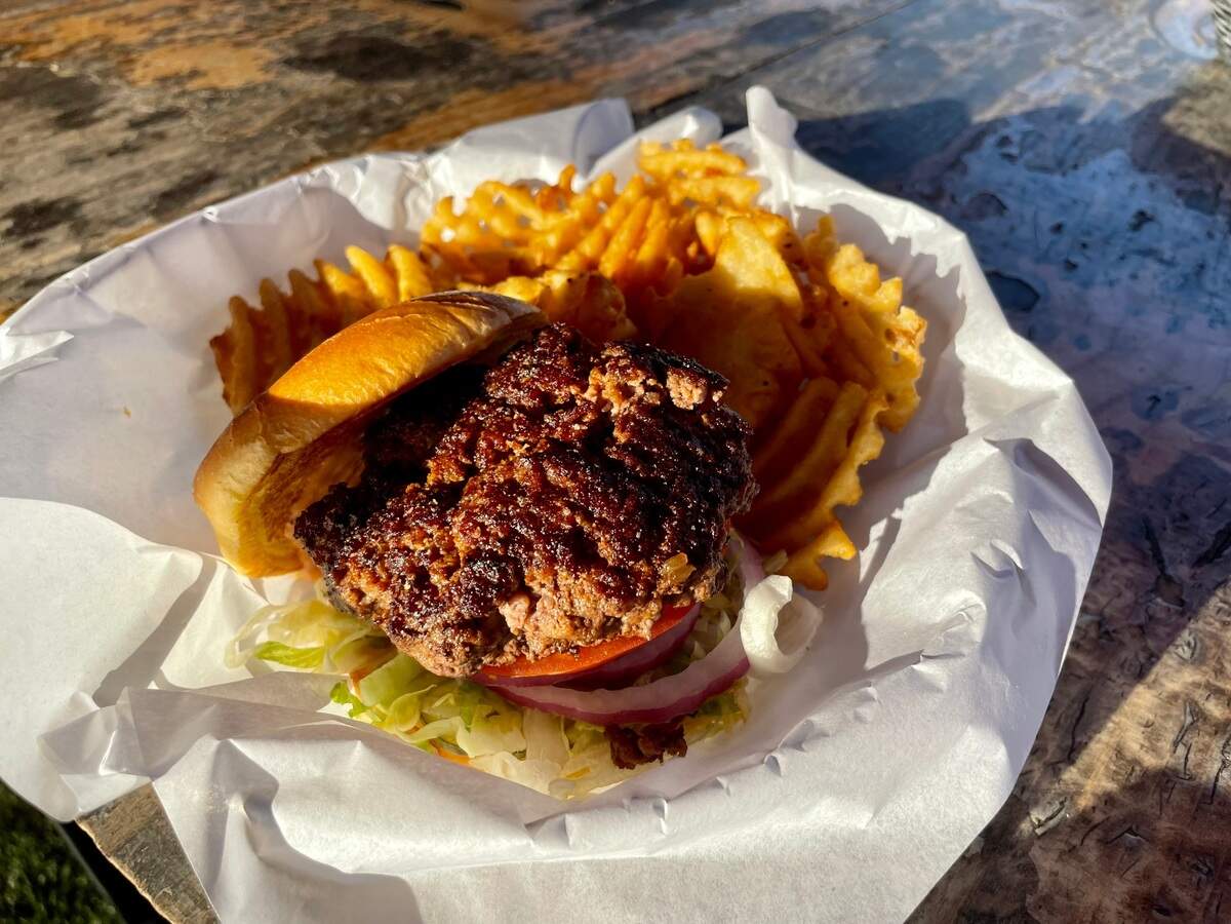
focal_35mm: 26
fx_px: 925
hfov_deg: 67.3
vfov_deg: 53.1
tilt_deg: -41.6
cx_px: 616
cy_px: 462
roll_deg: -5.7
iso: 32
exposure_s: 1/1742
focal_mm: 4.2
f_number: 1.6
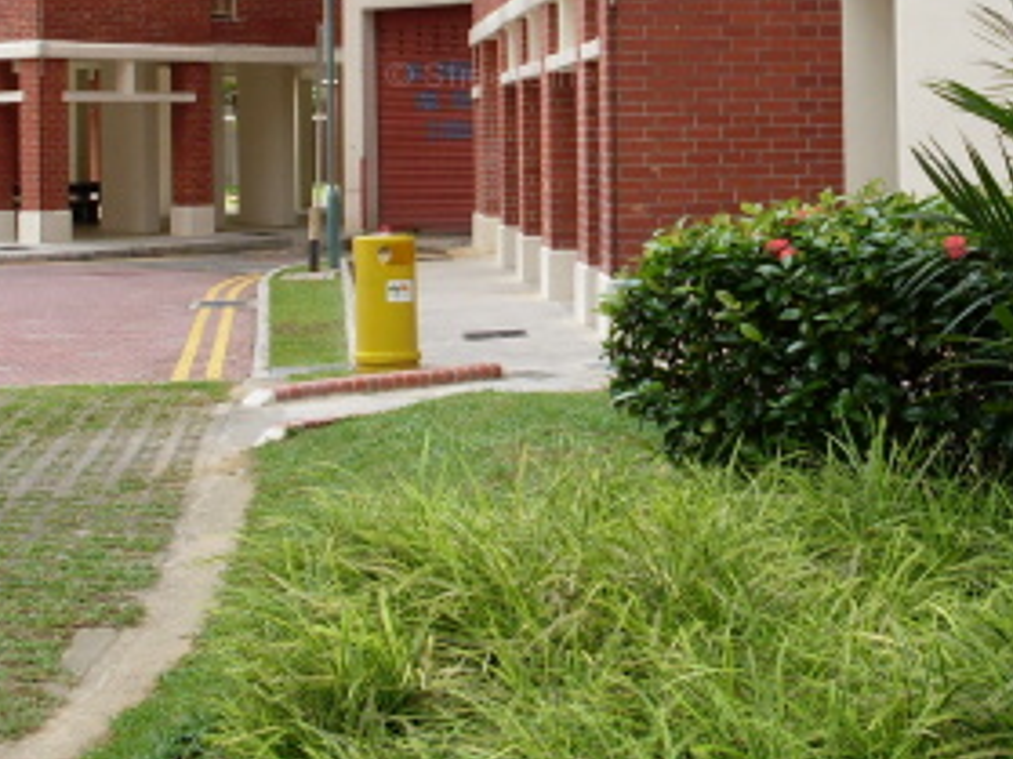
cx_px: 657
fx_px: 2194
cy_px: 80
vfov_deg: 19.3
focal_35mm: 75
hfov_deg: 25.9
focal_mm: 6.3
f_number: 2.8
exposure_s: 1/350
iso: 80
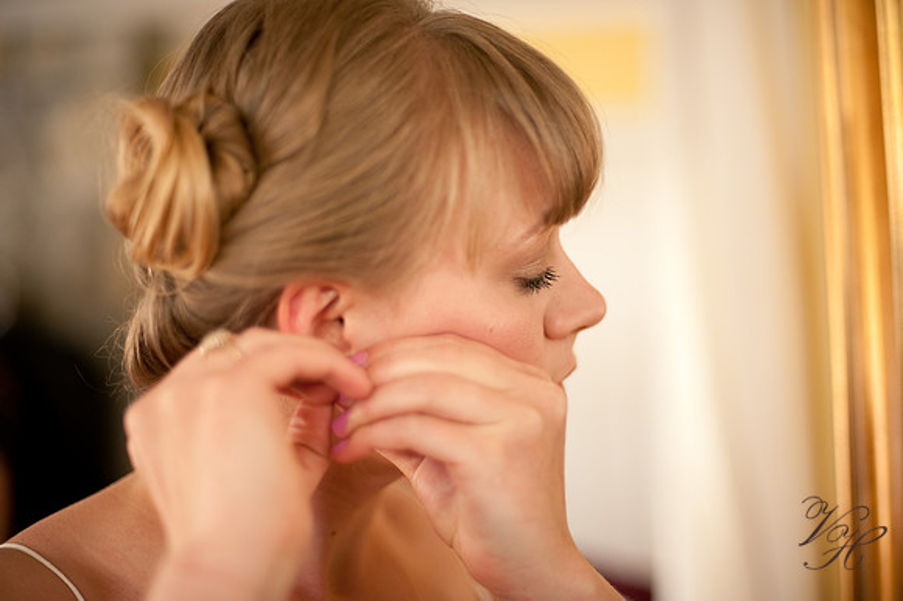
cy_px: 300
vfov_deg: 27.0
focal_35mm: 50
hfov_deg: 39.6
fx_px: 1253
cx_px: 452
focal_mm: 50
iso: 200
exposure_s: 1/100
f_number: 1.4
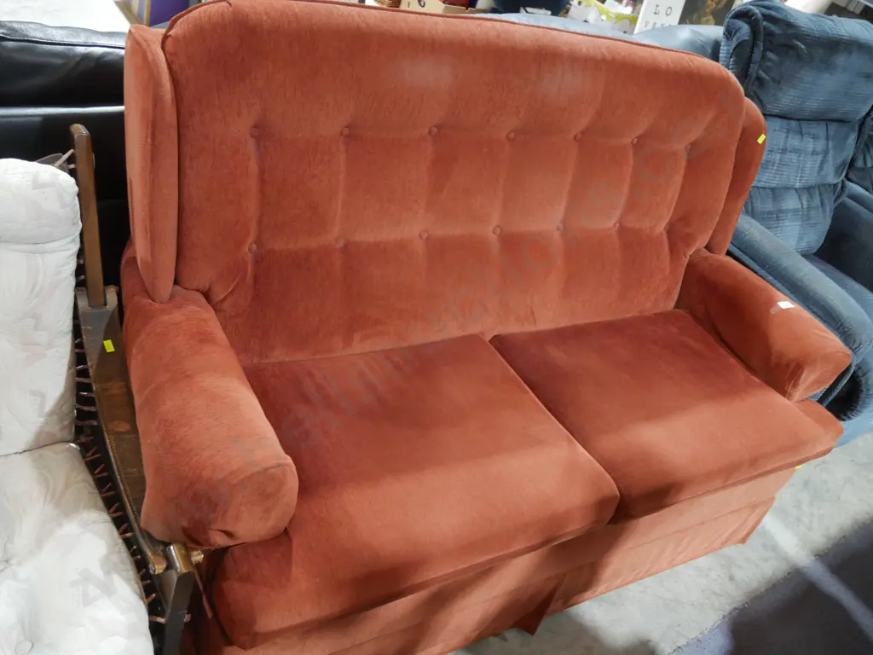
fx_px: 757
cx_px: 436
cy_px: 328
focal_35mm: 30
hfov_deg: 60.0
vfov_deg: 46.8
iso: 1600
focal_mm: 15
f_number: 3.6
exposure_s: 1/60
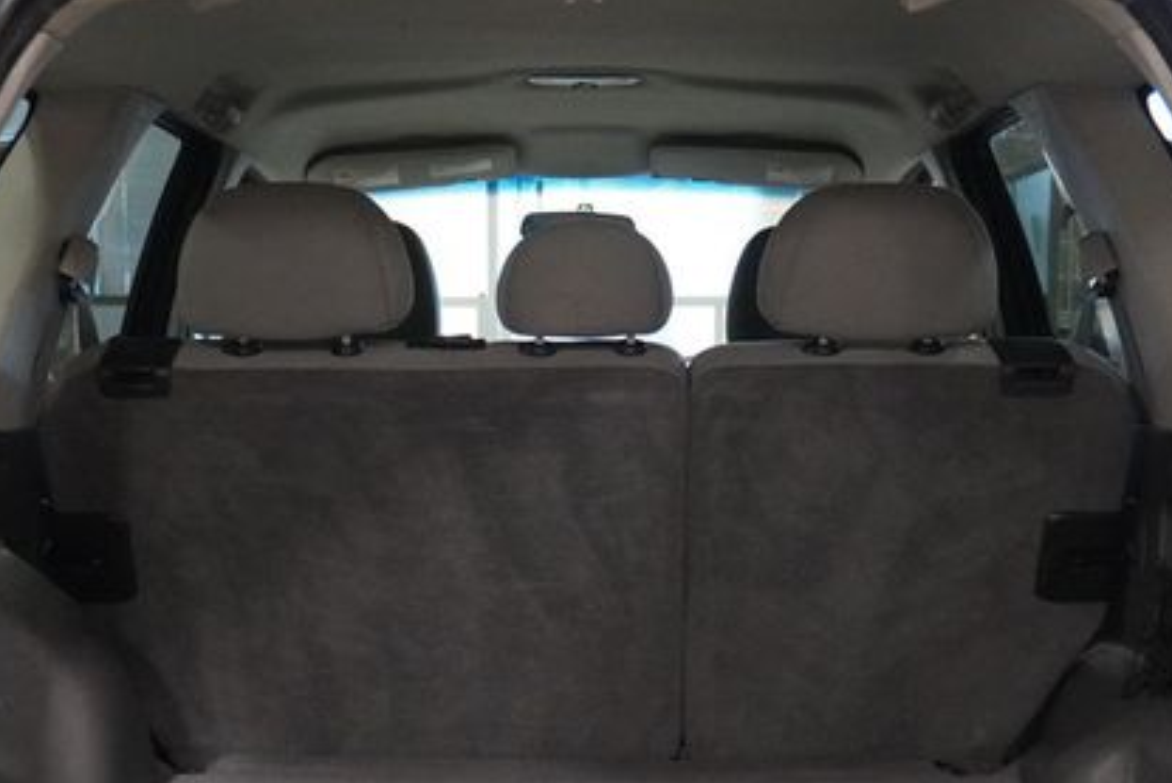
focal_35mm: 58
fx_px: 1881
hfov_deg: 34.6
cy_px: 551
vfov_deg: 23.3
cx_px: 556
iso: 6400
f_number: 4.5
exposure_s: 1/60
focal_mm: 25
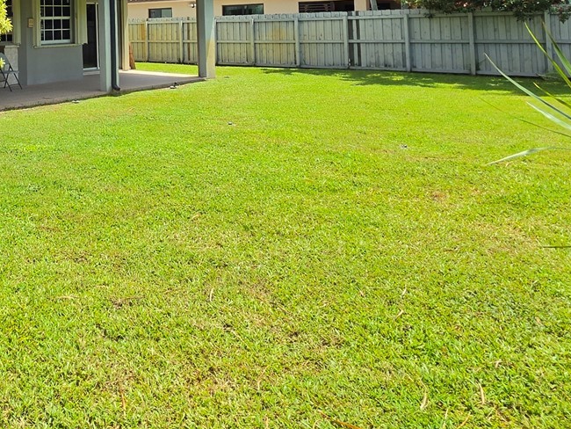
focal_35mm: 32
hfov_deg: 49.6
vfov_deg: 39.4
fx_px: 528
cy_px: 7
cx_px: 42
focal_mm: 2.2
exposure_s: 1/1681
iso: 32
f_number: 1.9
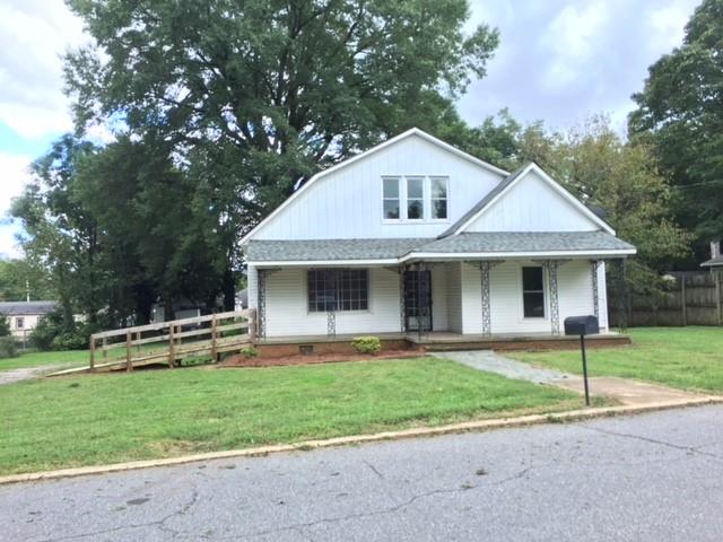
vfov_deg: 48.2
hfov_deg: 61.7
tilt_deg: +3.4
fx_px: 606
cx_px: 362
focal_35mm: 29
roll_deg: -0.7
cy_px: 271
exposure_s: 1/195
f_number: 2.2
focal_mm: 4.15
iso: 32
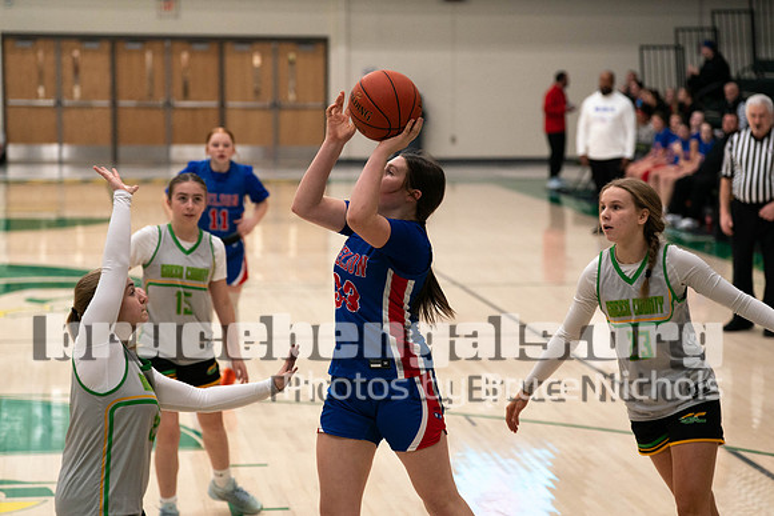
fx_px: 1987
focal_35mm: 92
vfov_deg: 14.8
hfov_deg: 22.0
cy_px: 258
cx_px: 387
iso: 2500
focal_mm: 84
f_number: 2.8
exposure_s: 1/1000
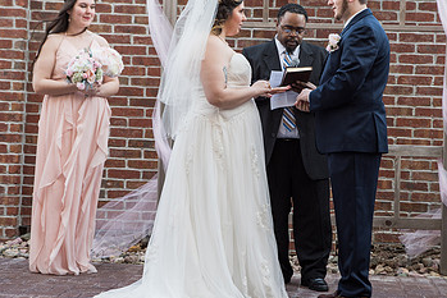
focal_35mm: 93
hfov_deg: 21.9
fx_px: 1155
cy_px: 125
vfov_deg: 14.7
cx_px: 243
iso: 250
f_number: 3.5
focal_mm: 56
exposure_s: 1/200
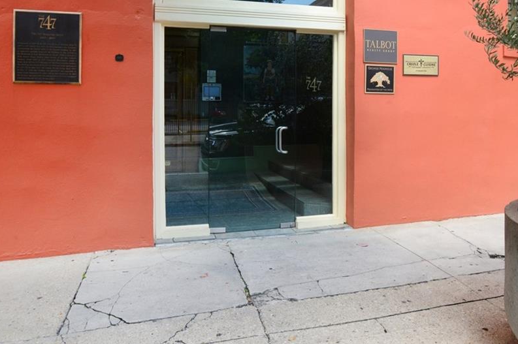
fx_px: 446
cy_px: 138
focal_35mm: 31
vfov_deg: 42.0
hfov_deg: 60.1
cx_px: 296
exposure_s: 1/160
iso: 800
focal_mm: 24
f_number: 13
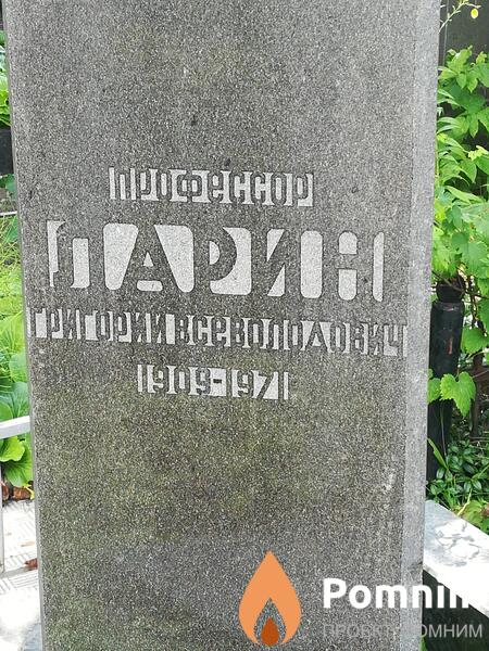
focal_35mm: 68
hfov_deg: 21.6
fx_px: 1281
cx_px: 244
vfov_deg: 28.6
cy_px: 326
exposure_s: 1/60
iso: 50
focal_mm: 3.83
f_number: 2.2
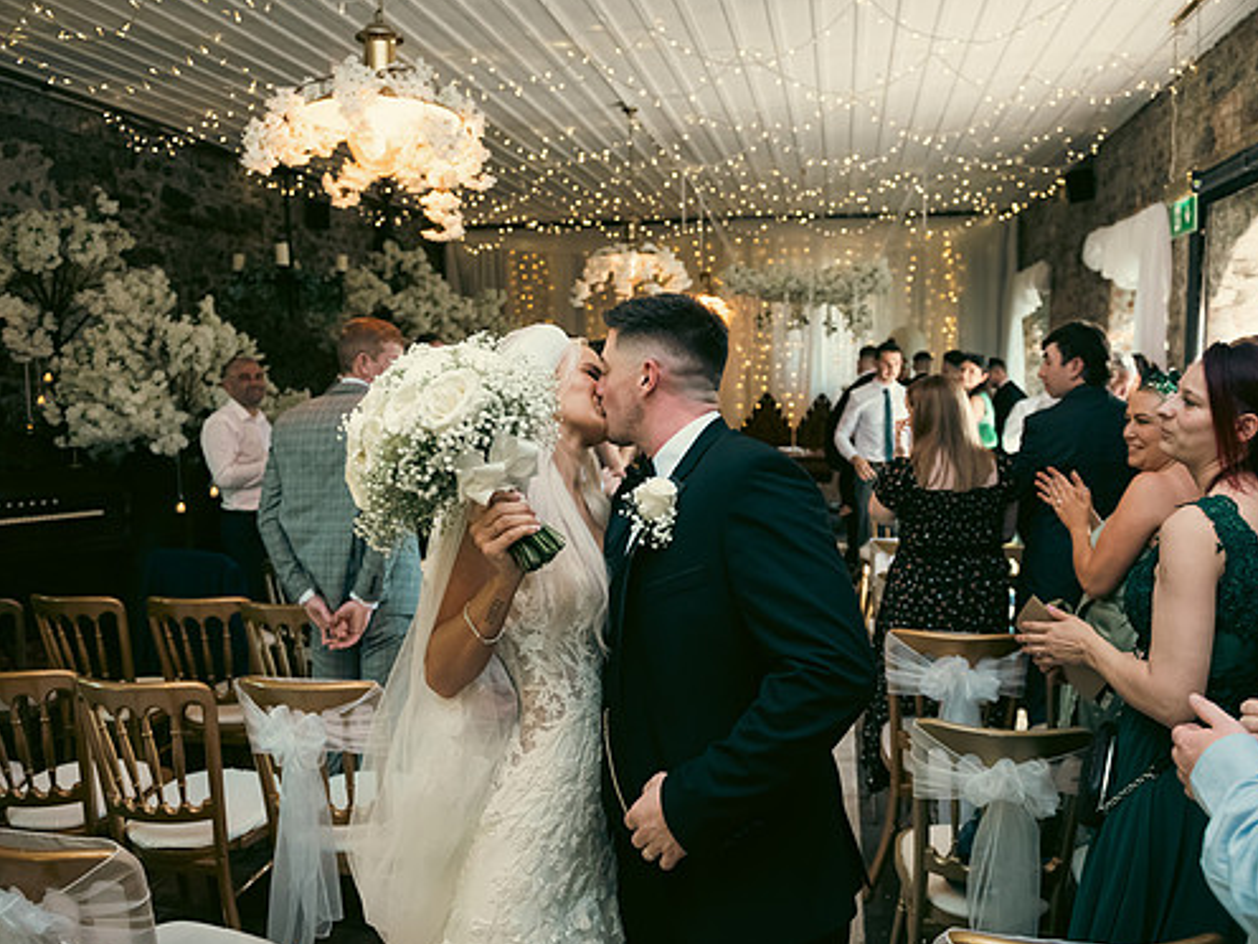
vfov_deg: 51.4
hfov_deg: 65.3
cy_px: 476
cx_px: 672
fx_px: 981
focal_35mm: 27
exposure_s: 1/160
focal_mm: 24
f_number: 3.5
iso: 1250
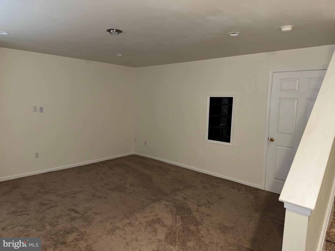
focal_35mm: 24
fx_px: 232
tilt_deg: -7.1
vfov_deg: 56.8
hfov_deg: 71.6
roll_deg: -1.7
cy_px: 126
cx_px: 168
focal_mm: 6.76
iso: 100
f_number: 1.78
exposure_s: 1/14
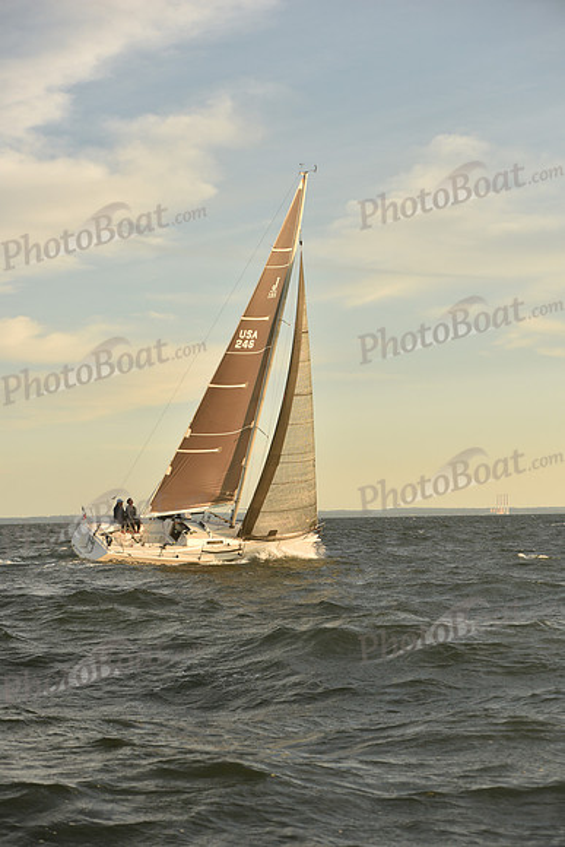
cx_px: 282
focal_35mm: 78
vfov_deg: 26.0
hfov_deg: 17.5
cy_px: 424
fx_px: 1835
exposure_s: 1/640
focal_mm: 78
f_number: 5
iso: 250
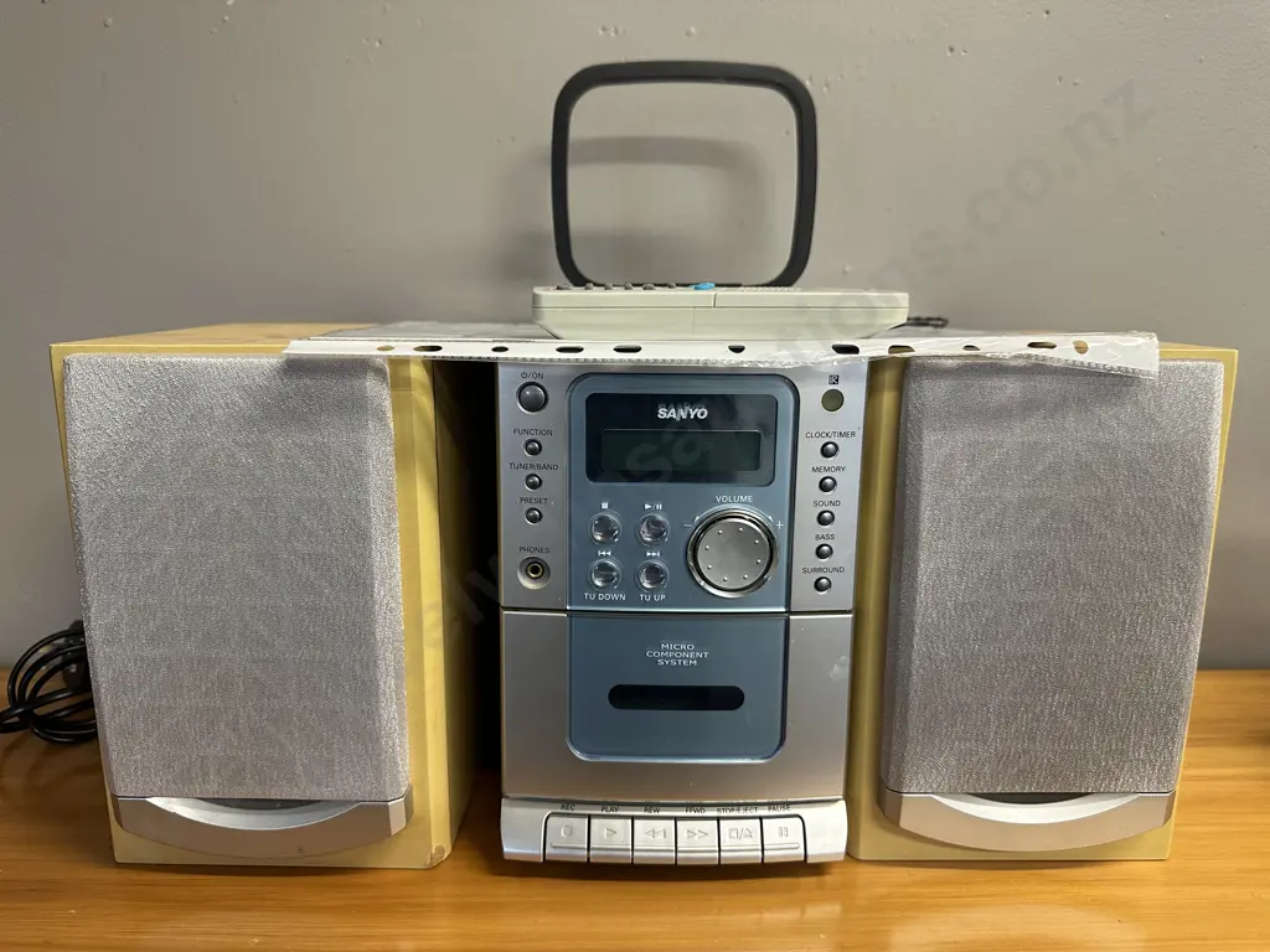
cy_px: 476
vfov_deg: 56.8
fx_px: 881
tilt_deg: -10.9
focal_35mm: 24
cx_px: 635
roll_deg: -0.5
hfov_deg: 71.6
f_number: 1.78
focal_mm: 6.86
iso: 200
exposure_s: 1/100
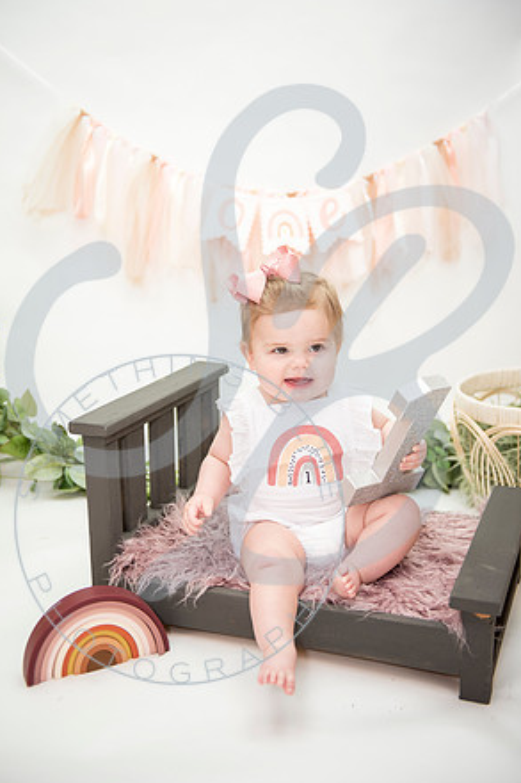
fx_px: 978
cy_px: 384
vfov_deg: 43.6
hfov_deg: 29.8
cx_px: 260
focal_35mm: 45
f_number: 2.8
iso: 160
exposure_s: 1/200
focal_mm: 44
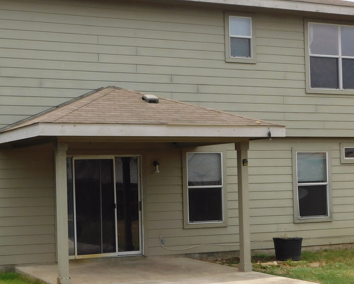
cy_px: 174
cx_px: 72
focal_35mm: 65
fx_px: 681
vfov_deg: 23.5
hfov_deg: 28.5
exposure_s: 1/1000
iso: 125
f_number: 3.5
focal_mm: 6.3
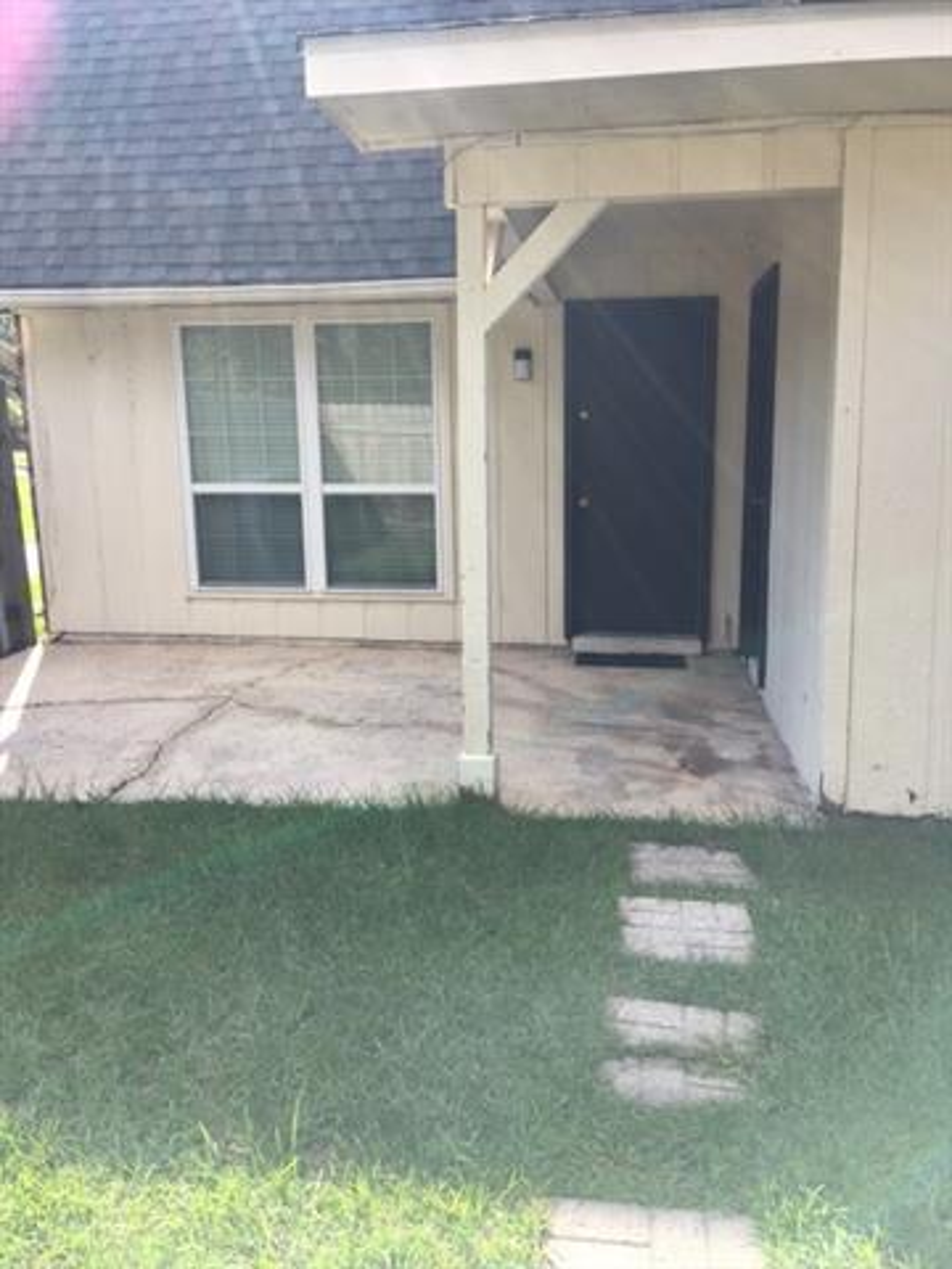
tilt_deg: -12.8
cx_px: 476
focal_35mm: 29
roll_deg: +1.7
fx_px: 1063
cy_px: 634
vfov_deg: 61.7
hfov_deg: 48.2
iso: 25
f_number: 2.2
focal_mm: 4.15
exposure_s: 1/582
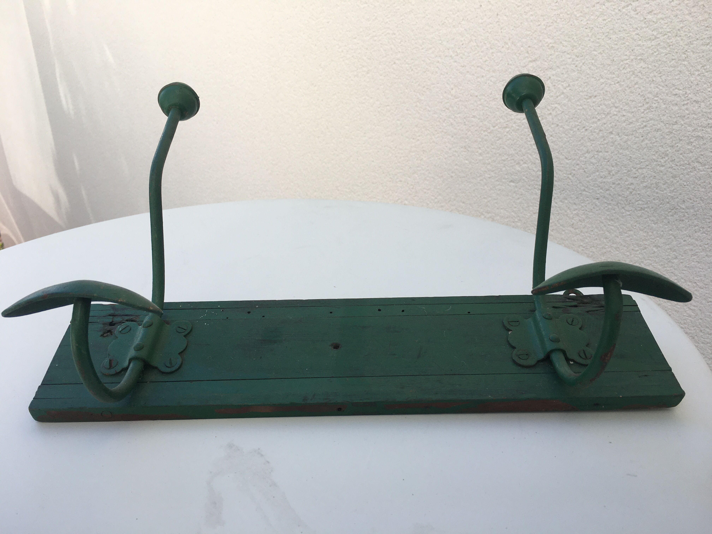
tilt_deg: -24.1
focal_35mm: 29
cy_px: 267
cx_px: 356
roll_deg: -1.3
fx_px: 596
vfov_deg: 48.2
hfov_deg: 61.7
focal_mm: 4.15
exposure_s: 1/557
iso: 25
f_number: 2.2
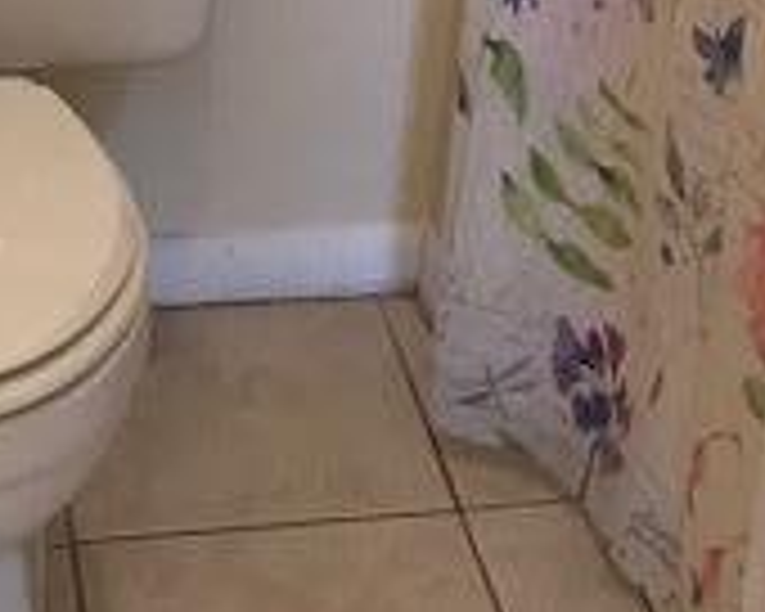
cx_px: 342
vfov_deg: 13.6
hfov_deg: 18.6
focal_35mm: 103
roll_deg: -4.3
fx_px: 2332
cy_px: -446
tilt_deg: -14.4
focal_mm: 3.99
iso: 40
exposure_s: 1/24
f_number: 1.8
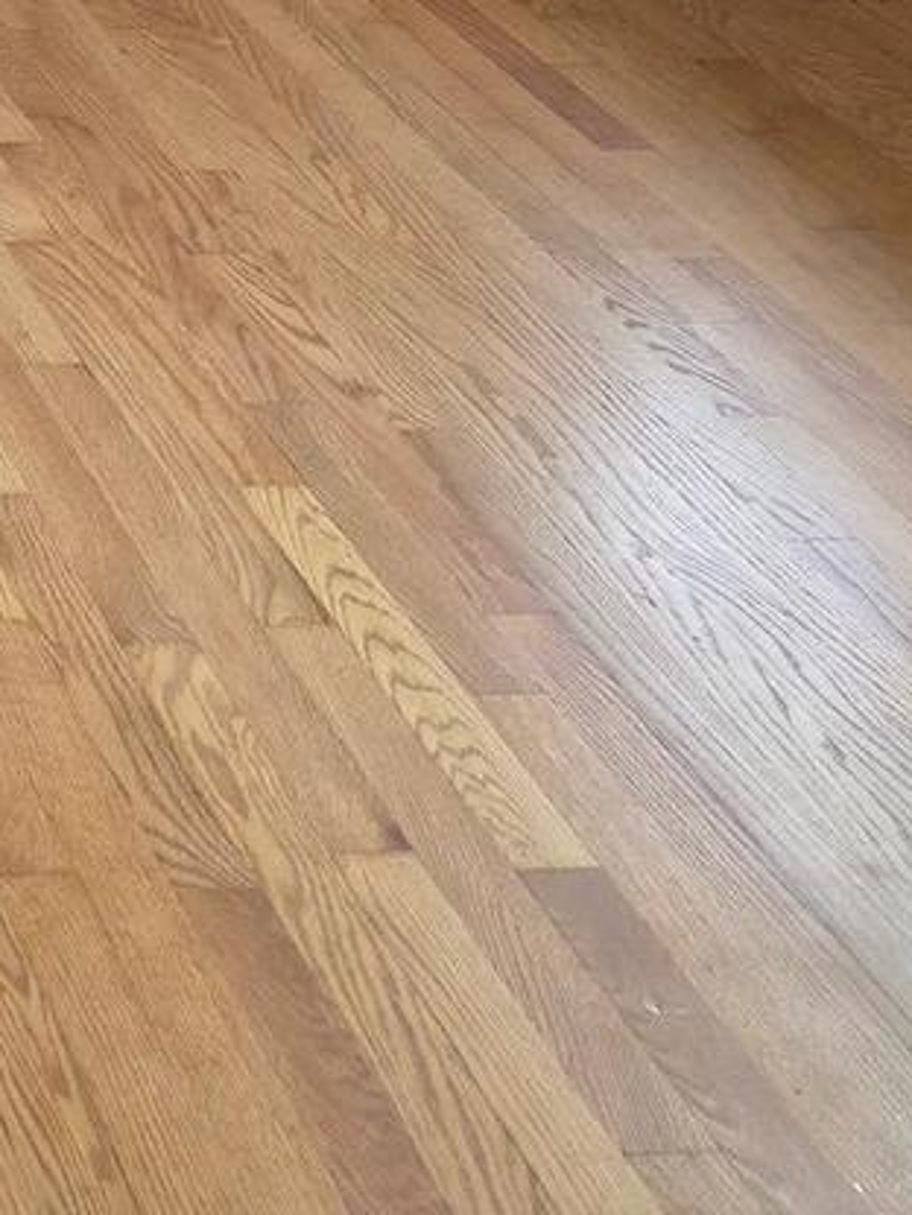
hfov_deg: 15.4
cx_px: -617
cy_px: -467
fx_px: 2986
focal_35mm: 85
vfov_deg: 20.5
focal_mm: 5.4
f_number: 1.8
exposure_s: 1/180
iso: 125
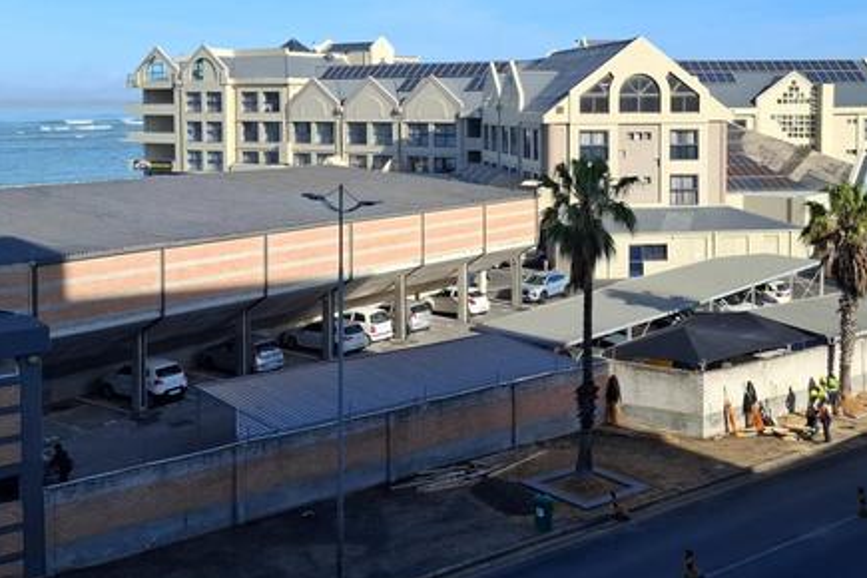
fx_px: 1060
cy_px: 175
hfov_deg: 44.5
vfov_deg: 30.2
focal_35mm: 44
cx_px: 442
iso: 50
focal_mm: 5.54
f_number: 1.8
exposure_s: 1/1637
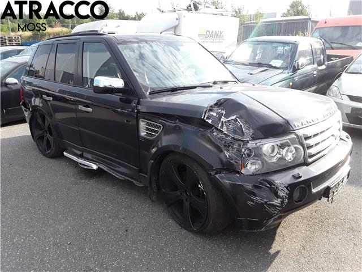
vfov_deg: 49.7
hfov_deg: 63.4
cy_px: 136
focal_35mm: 28
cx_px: 181
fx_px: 293
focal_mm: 2.91
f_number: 1.9
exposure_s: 1/395
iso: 40
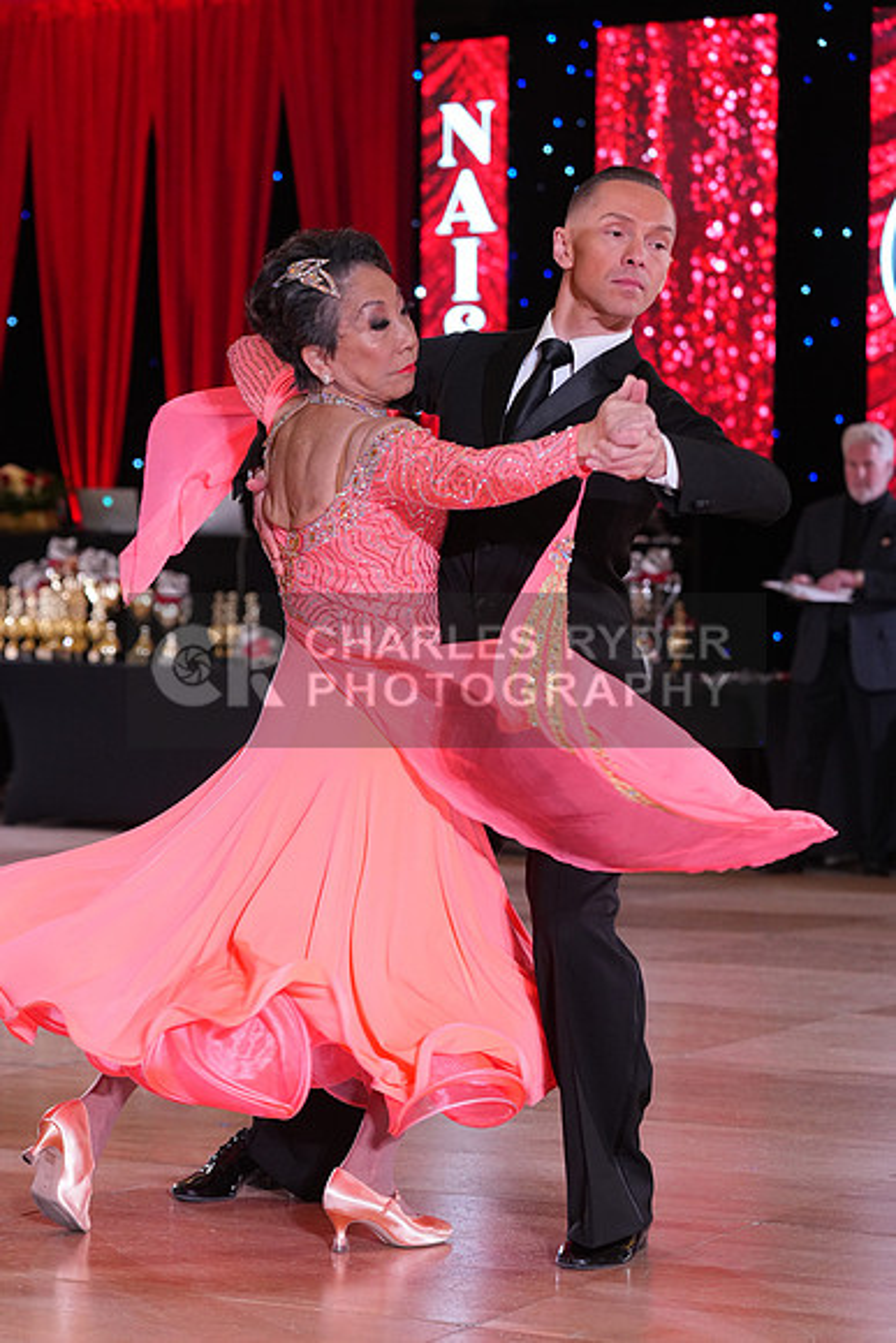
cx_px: 448
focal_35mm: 91
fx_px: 3395
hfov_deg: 15.0
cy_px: 672
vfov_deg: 22.4
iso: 2500
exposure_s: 1/250
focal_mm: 91
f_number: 4.5
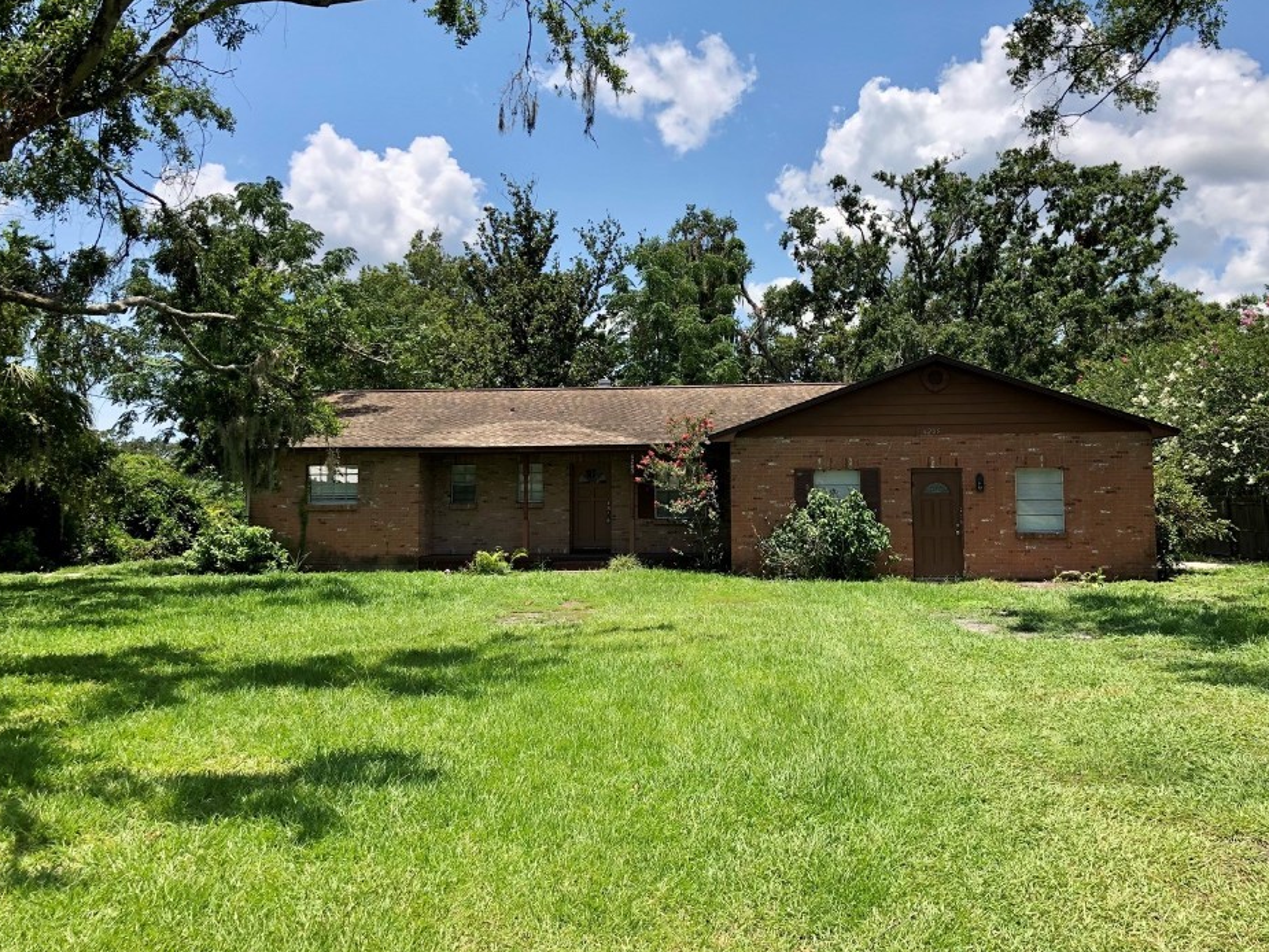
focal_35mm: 31
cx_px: 687
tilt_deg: +2.3
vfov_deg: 45.4
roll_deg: +0.0
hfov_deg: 58.3
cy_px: 438
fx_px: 1137
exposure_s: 1/1656
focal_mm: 4
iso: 20
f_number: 1.8
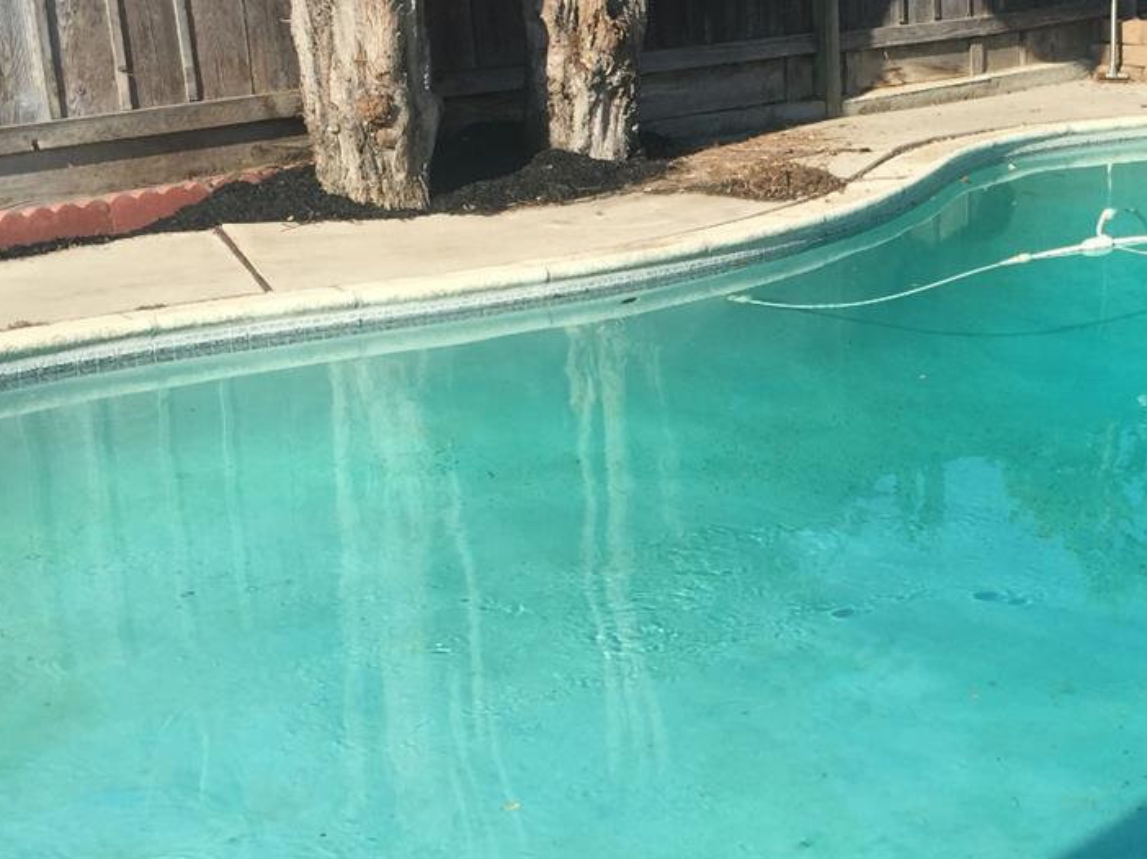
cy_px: 474
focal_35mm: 62
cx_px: 874
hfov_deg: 30.6
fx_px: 2054
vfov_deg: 23.6
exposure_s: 1/1464
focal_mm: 4.15
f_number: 2.2
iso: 32
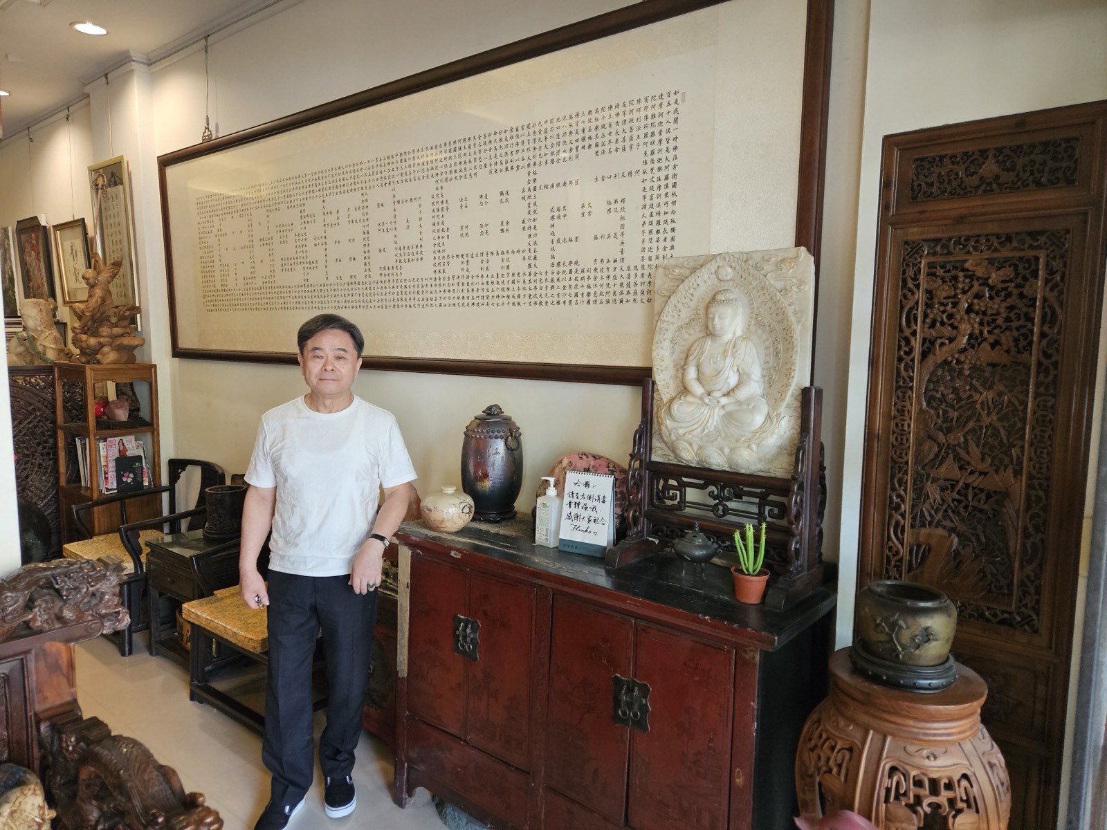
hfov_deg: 73.9
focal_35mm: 23
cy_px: 415
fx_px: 736
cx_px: 554
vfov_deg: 58.9
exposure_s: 1/120
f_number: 1.8
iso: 320
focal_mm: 5.4
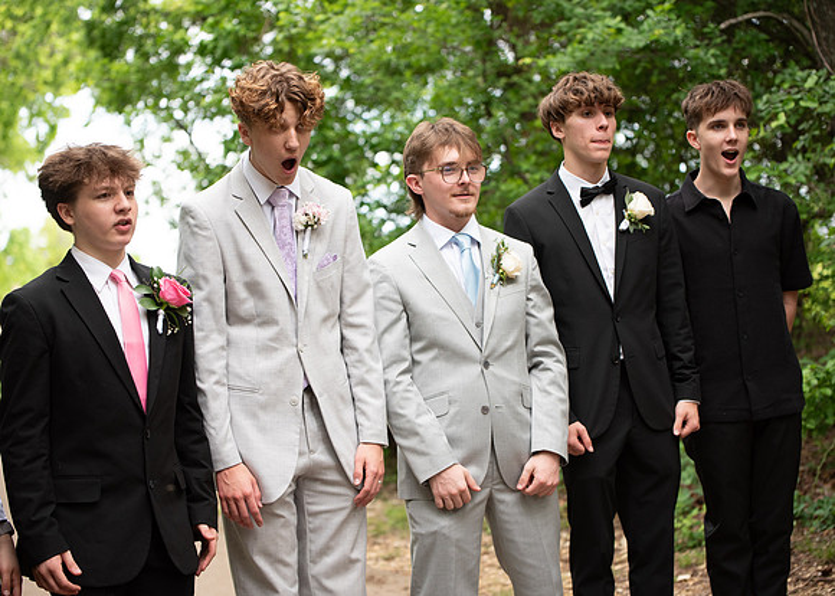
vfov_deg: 18.6
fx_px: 1816
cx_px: 437
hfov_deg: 25.9
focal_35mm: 77
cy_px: 292
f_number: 2.8
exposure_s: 1/640
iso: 500
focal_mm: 70
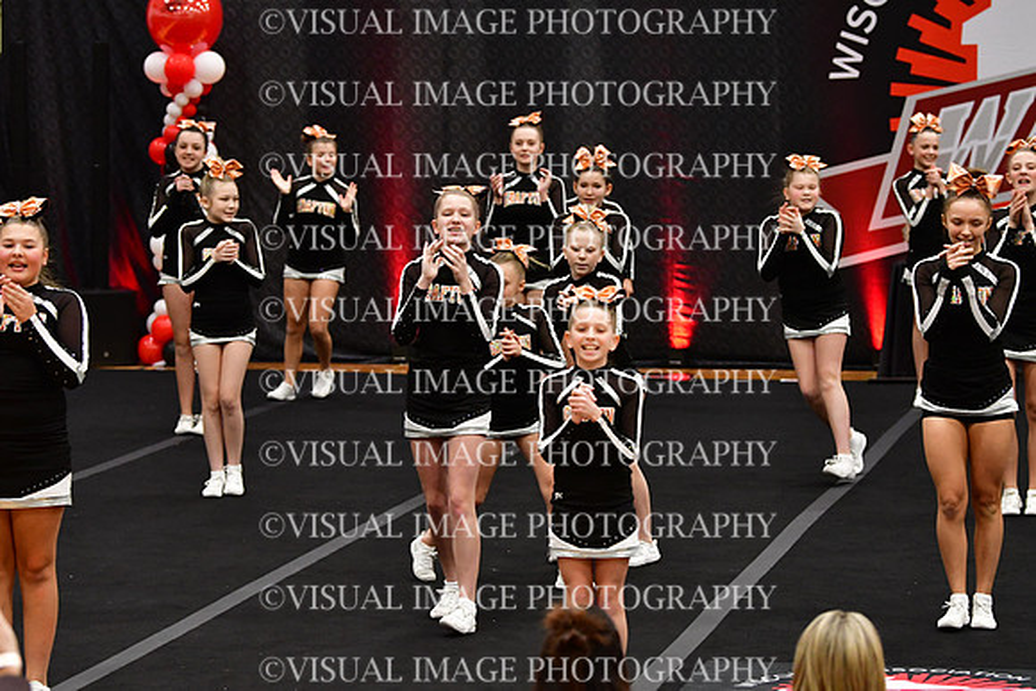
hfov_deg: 14.4
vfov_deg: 9.7
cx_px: 518
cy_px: 346
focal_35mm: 142
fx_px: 4087
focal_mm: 95
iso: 4000
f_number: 3.5
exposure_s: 1/500
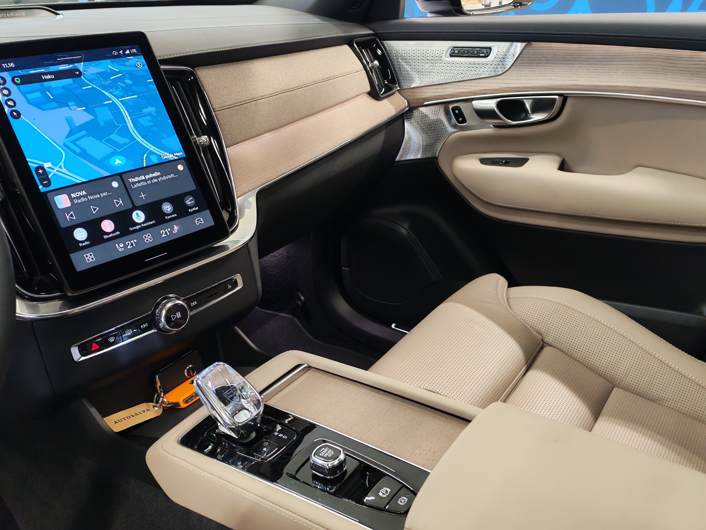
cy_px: 265
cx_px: 353
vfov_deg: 45.4
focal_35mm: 31
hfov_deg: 58.4
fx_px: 632
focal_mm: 6.12
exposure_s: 1/50
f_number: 1.9
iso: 2500
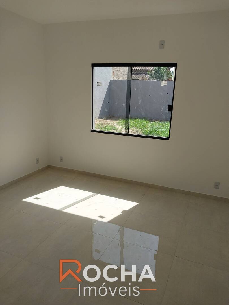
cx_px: 114
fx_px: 265
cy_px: 152
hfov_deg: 46.8
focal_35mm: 30
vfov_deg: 60.0
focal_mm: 4.6
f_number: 1.8
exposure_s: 1/144
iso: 20
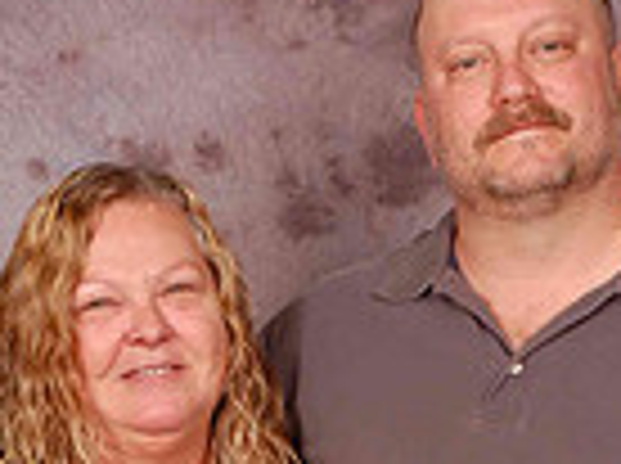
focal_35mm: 160
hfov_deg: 12.4
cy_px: 730
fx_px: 2865
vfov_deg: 9.0
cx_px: 349
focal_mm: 34
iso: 200
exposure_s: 1/125
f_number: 10
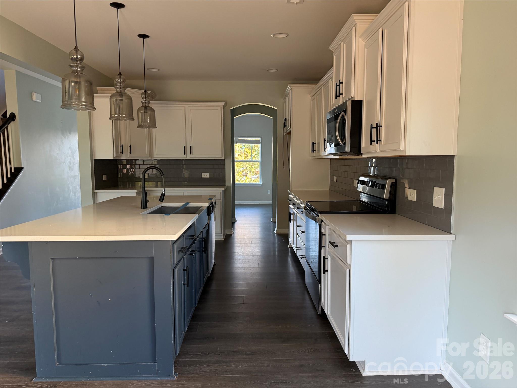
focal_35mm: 24
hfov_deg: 71.6
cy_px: 194
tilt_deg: -5.6
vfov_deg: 56.8
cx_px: 258
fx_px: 358
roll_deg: +0.7
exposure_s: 1/60
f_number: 1.78
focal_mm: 6.76
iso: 200
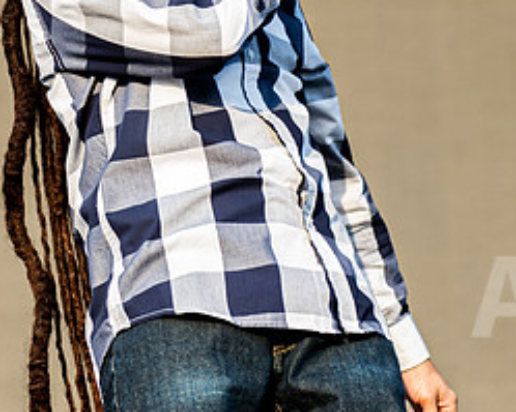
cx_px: 243
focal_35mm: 246
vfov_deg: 6.2
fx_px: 3755
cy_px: -171
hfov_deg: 7.9
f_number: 2.8
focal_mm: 70
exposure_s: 1/800
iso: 320
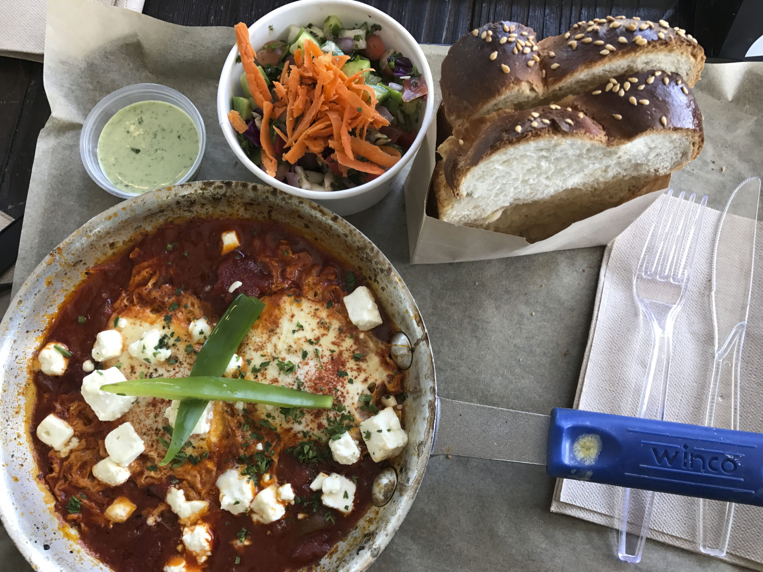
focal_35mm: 28
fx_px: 617
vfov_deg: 49.7
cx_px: 382
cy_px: 286
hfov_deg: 63.4
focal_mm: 3.99
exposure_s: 1/120
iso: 40
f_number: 1.8
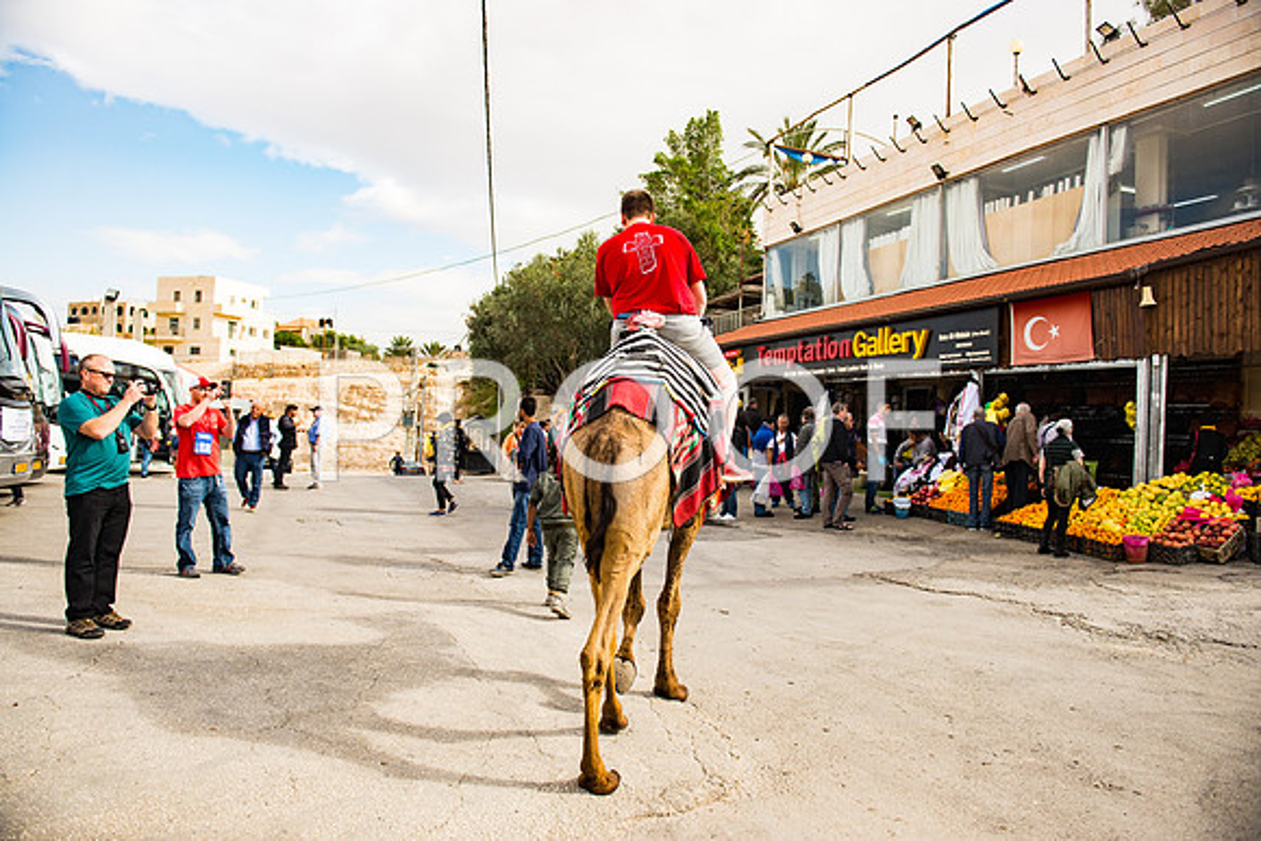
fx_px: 841
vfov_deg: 53.2
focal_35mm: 24
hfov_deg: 73.7
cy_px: 420
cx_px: 630
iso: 200
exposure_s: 1/2500
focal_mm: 24
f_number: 2.8
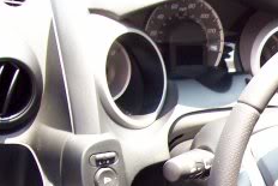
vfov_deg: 12.7
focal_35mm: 103
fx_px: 796
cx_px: 354
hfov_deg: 18.5
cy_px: 266
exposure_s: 1/68.2
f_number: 2.7
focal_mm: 6
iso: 80
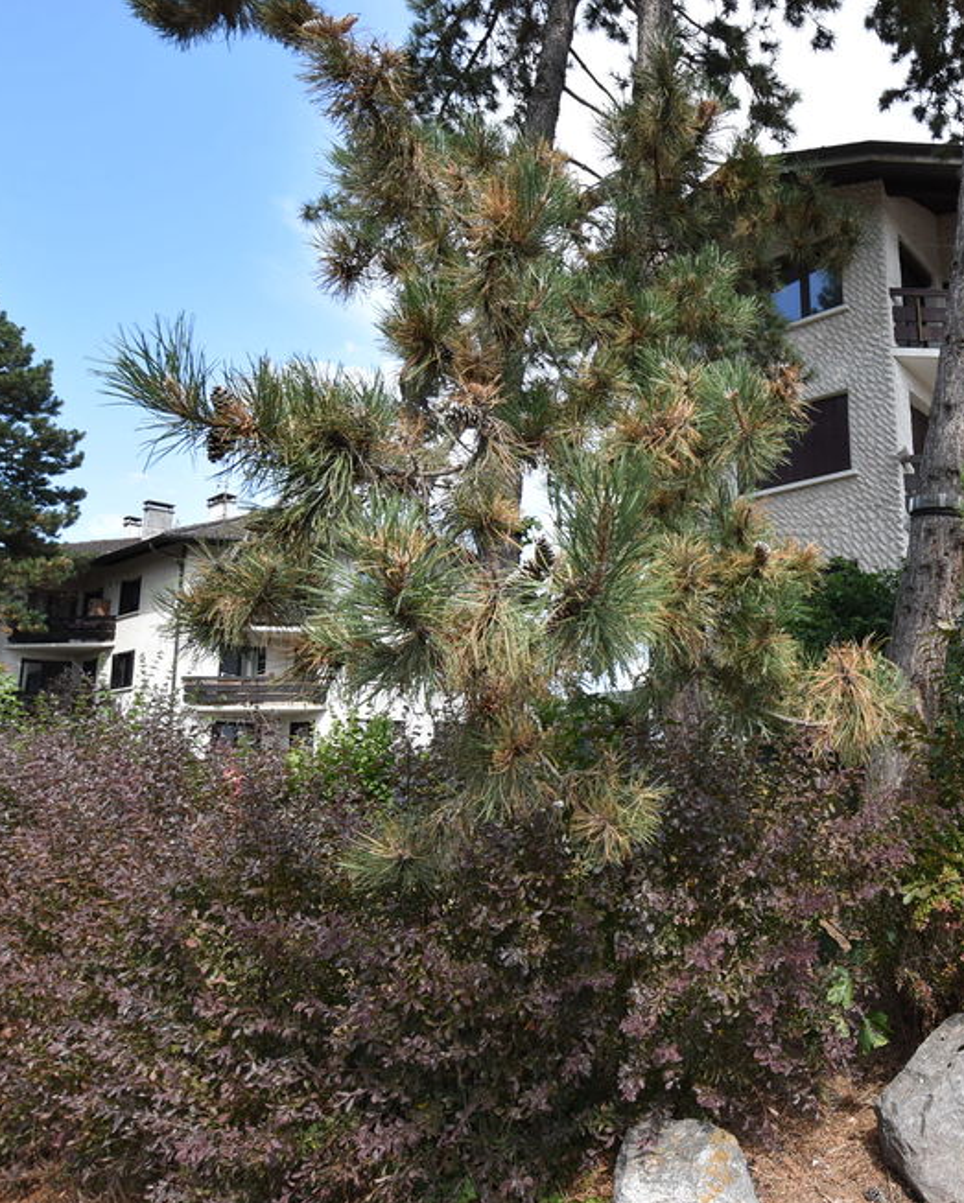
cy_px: 613
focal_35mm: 24
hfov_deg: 54.7
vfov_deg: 70.9
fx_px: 845
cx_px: 791
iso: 200
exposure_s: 1/250
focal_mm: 11
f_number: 6.3
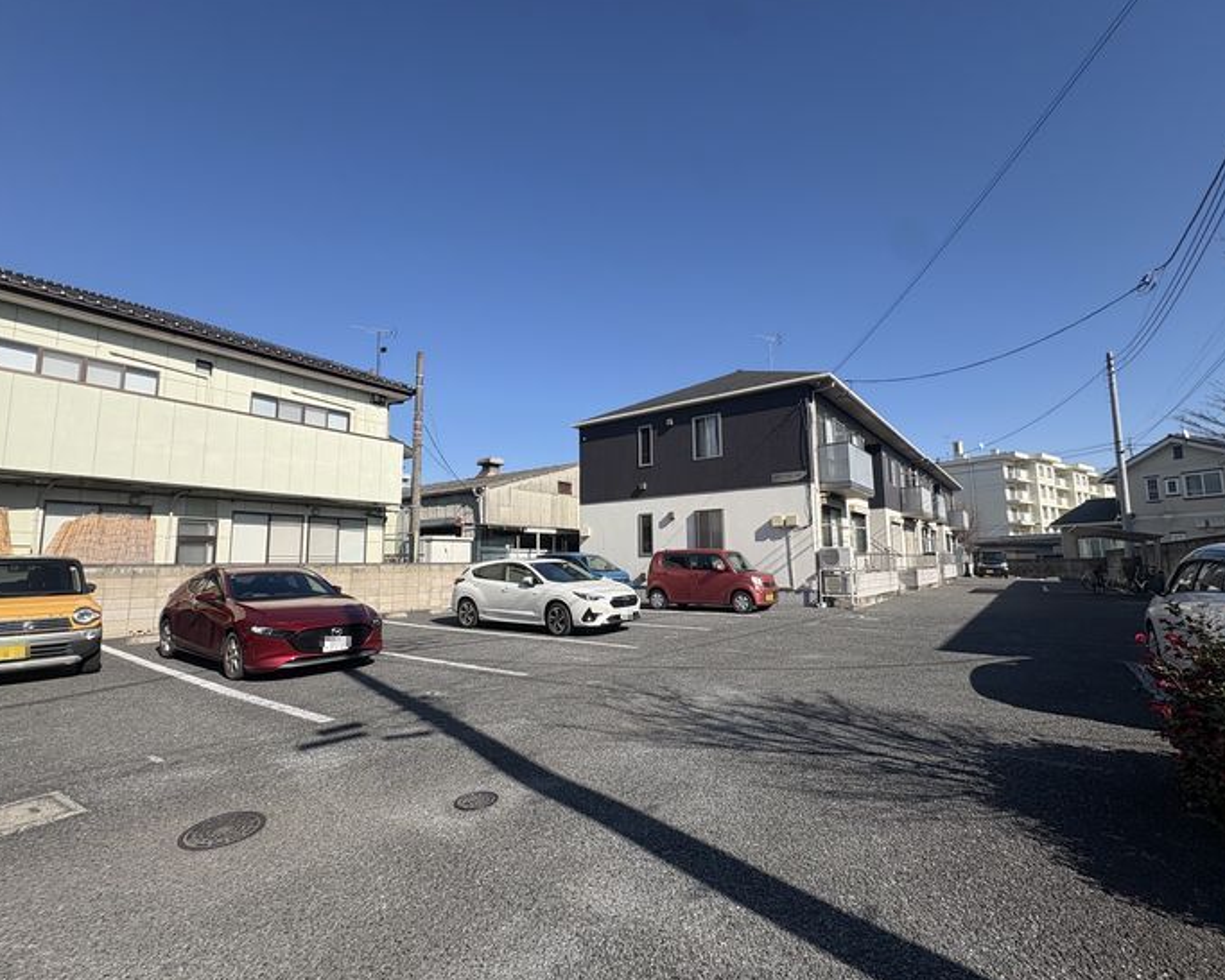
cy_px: 496
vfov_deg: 80.4
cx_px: 619
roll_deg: +0.5
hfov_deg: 93.1
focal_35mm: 16
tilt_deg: +7.3
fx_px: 580
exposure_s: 1/2146
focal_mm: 2.22
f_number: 2.2
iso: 50
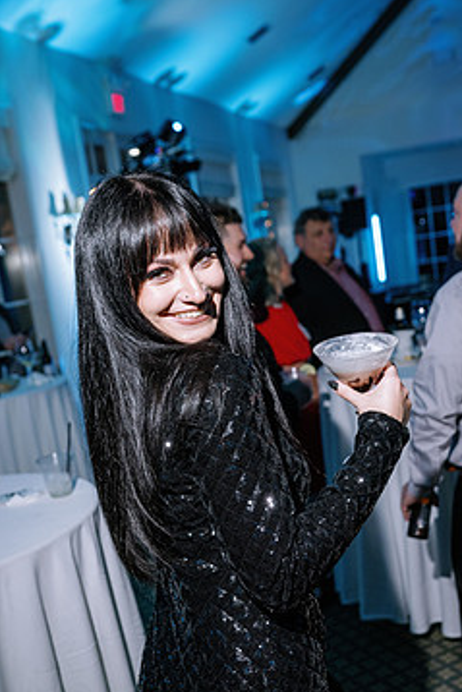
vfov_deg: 44.3
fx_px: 846
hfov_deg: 30.5
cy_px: 400
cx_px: 226
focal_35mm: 44
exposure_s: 1/125
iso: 800
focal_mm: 35
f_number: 4
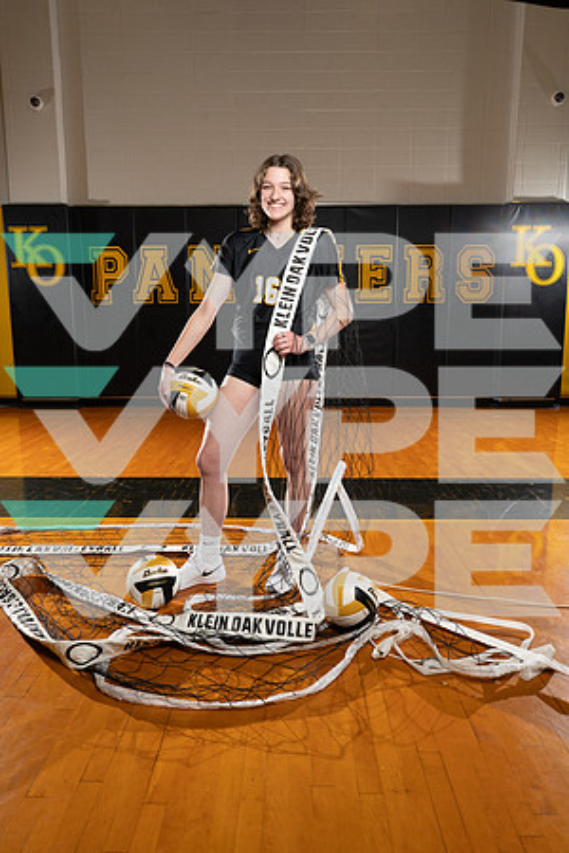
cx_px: 284
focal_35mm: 27
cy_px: 426
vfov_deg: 67.4
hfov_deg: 47.9
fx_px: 640
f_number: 8
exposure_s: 1/250
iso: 1000
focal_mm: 27
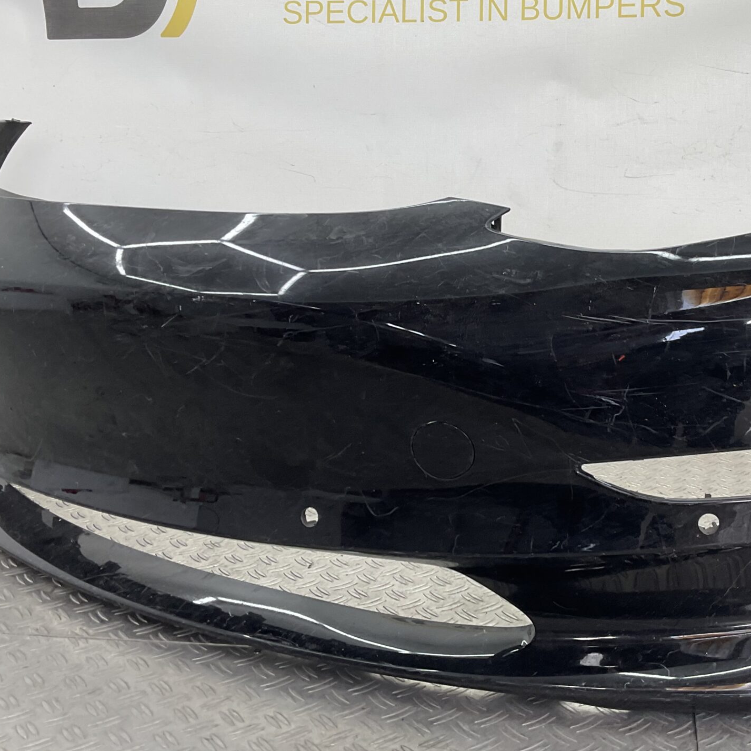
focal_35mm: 46
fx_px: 1129
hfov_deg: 36.3
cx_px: 514
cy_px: 312
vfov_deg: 36.7
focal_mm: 3
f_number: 1.8
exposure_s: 1/100
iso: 20
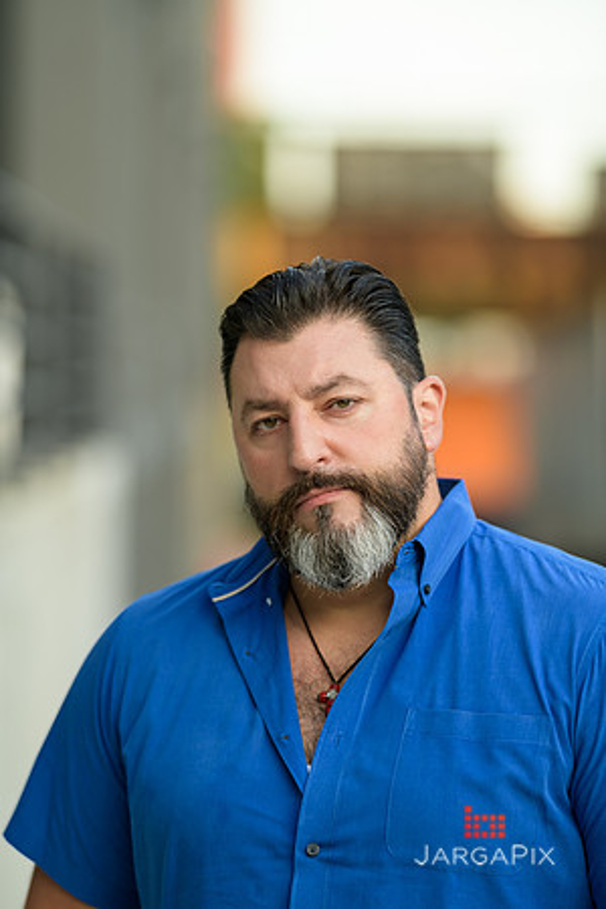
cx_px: 303
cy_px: 454
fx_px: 3408
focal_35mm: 135
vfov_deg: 15.2
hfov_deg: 10.2
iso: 200
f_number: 2
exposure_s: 1/250
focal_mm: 135
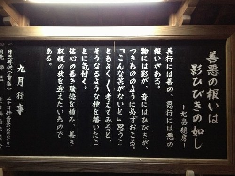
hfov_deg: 52.6
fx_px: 238
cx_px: 118
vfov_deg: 40.7
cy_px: 88
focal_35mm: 35
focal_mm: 4.28
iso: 400
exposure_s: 1/20
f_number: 2.4
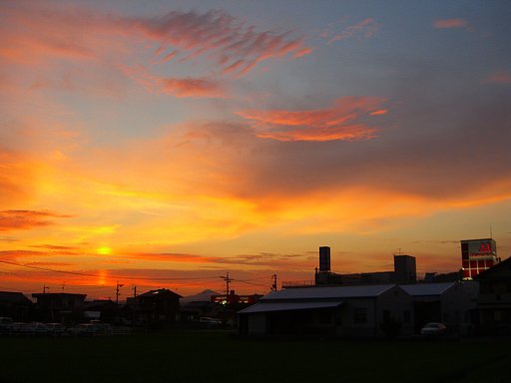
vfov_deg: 37.7
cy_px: 192
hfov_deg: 49.0
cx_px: 256
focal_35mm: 38
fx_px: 561
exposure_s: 1/60
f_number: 2.8
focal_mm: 7.9
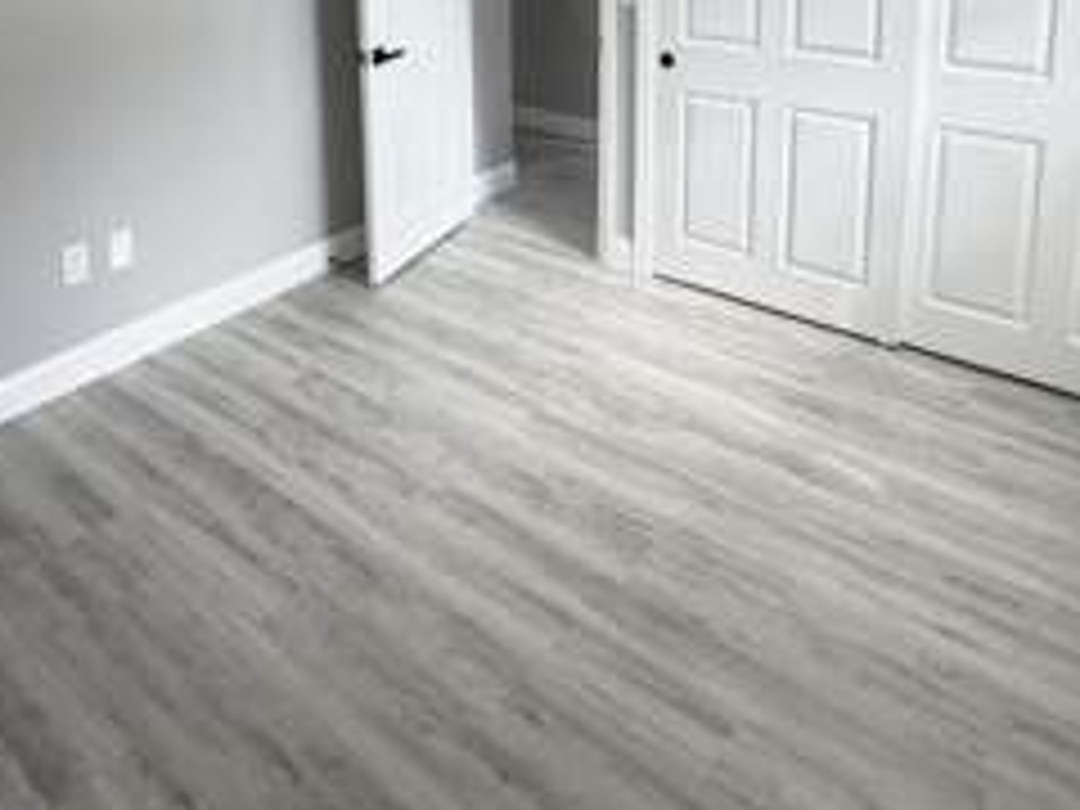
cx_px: 472
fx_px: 874
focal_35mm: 28
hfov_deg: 63.2
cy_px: 16
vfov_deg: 43.3
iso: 250
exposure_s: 1/121
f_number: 2.2
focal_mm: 2.22
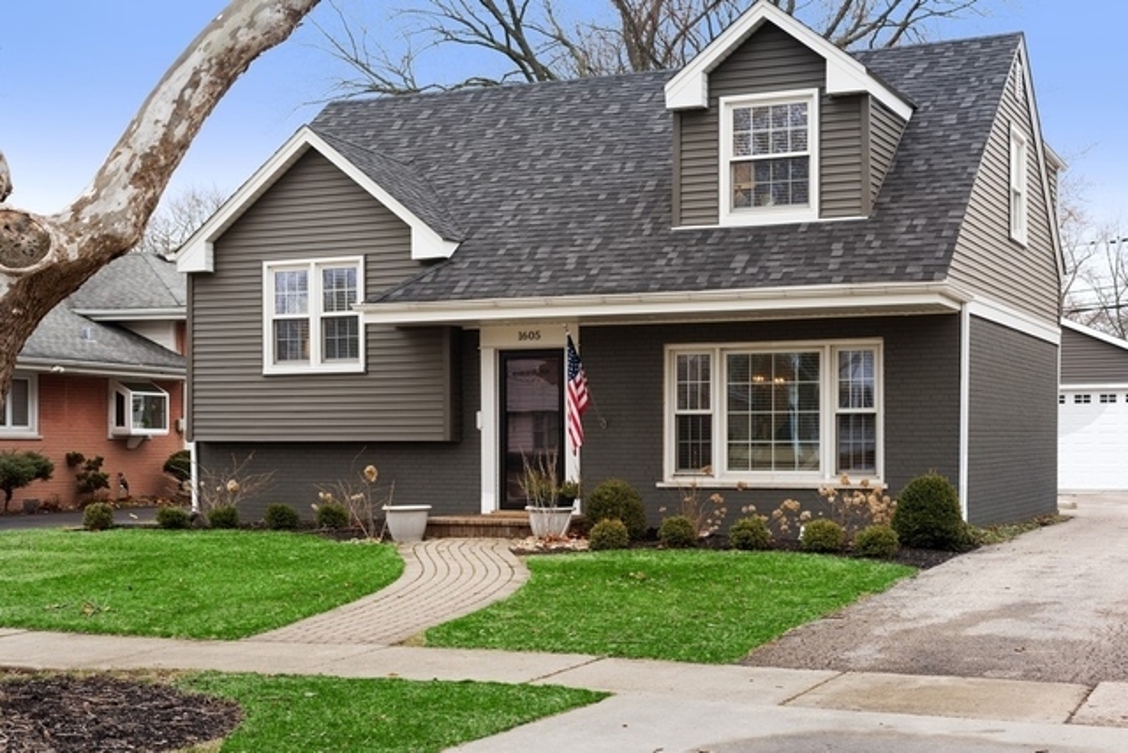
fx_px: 1567
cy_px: 376
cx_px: 564
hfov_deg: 39.6
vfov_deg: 27.0
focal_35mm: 50
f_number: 8
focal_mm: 50
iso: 200
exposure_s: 1/100
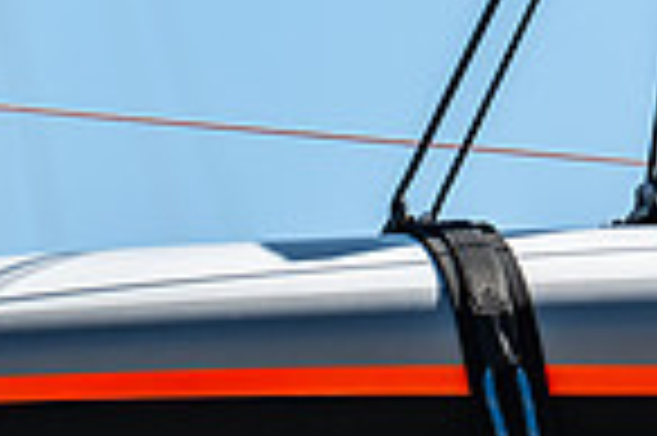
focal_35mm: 794
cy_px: -285
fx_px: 14474
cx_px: 666
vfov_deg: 1.7
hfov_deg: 2.6
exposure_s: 1/1250
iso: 100
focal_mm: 200
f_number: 3.5
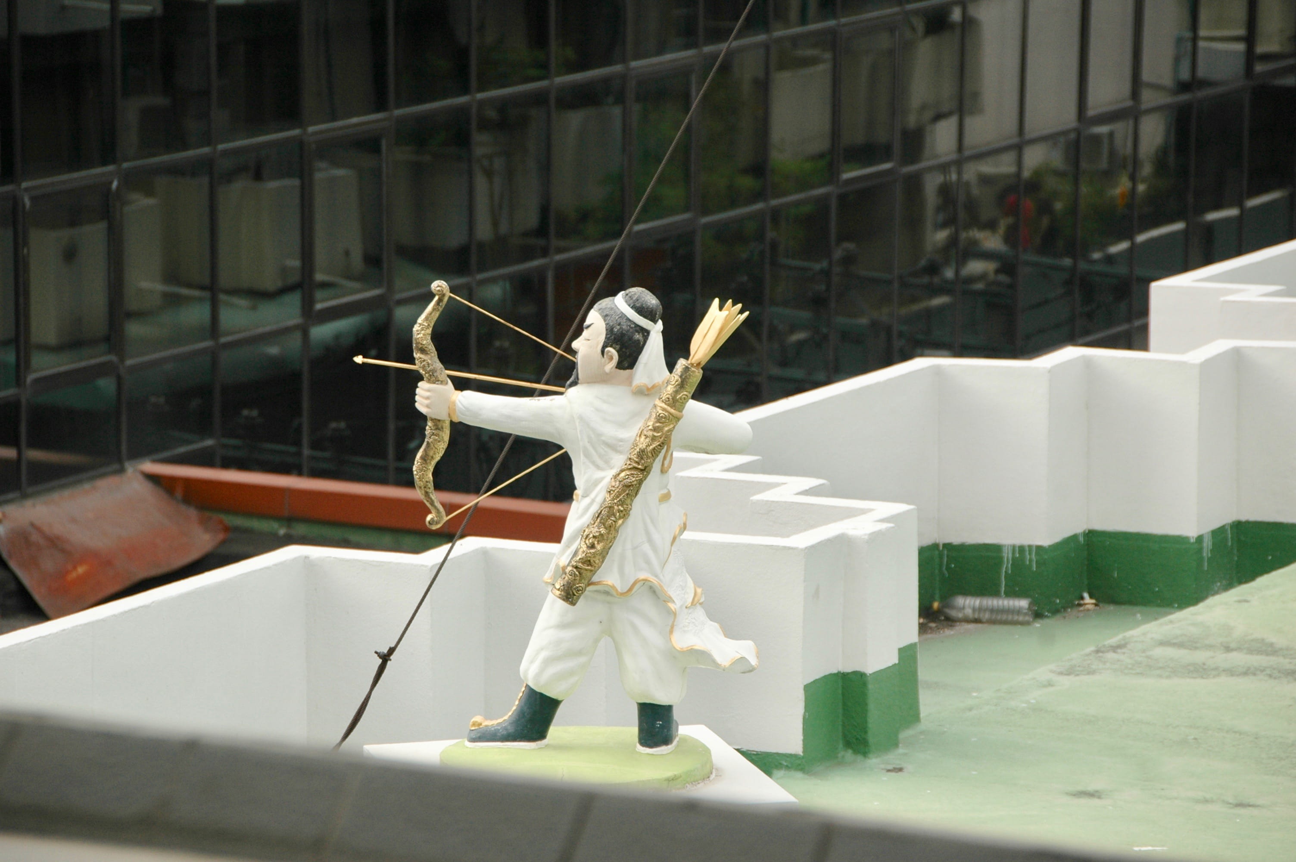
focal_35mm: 180
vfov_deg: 7.6
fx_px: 6474
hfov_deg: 11.4
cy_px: 431
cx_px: 648
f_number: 5.6
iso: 200
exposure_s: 1/250
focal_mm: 120
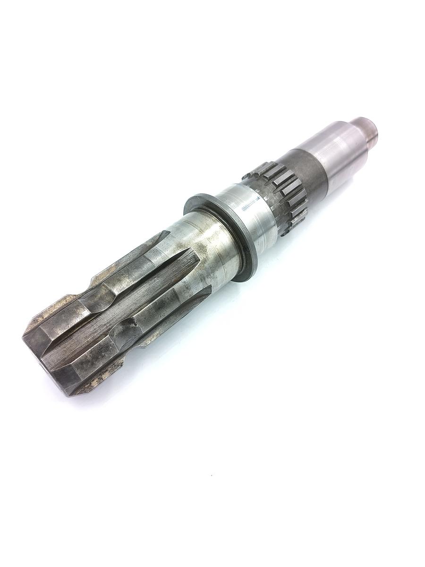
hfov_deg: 53.1
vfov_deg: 67.3
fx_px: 426
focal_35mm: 26
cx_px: 212
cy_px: 284
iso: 101
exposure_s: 1/156
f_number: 1.8
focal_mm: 4.81
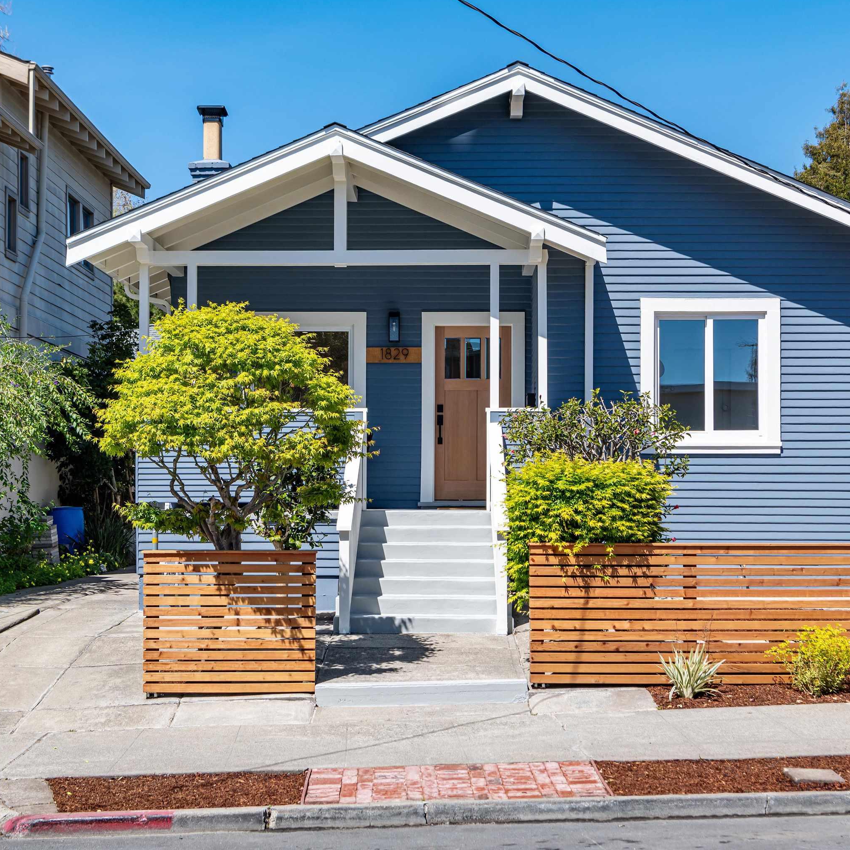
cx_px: 511
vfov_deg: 31.6
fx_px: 1500
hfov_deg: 31.5
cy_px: 424
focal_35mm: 54
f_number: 11
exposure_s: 1/200
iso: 64
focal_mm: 42
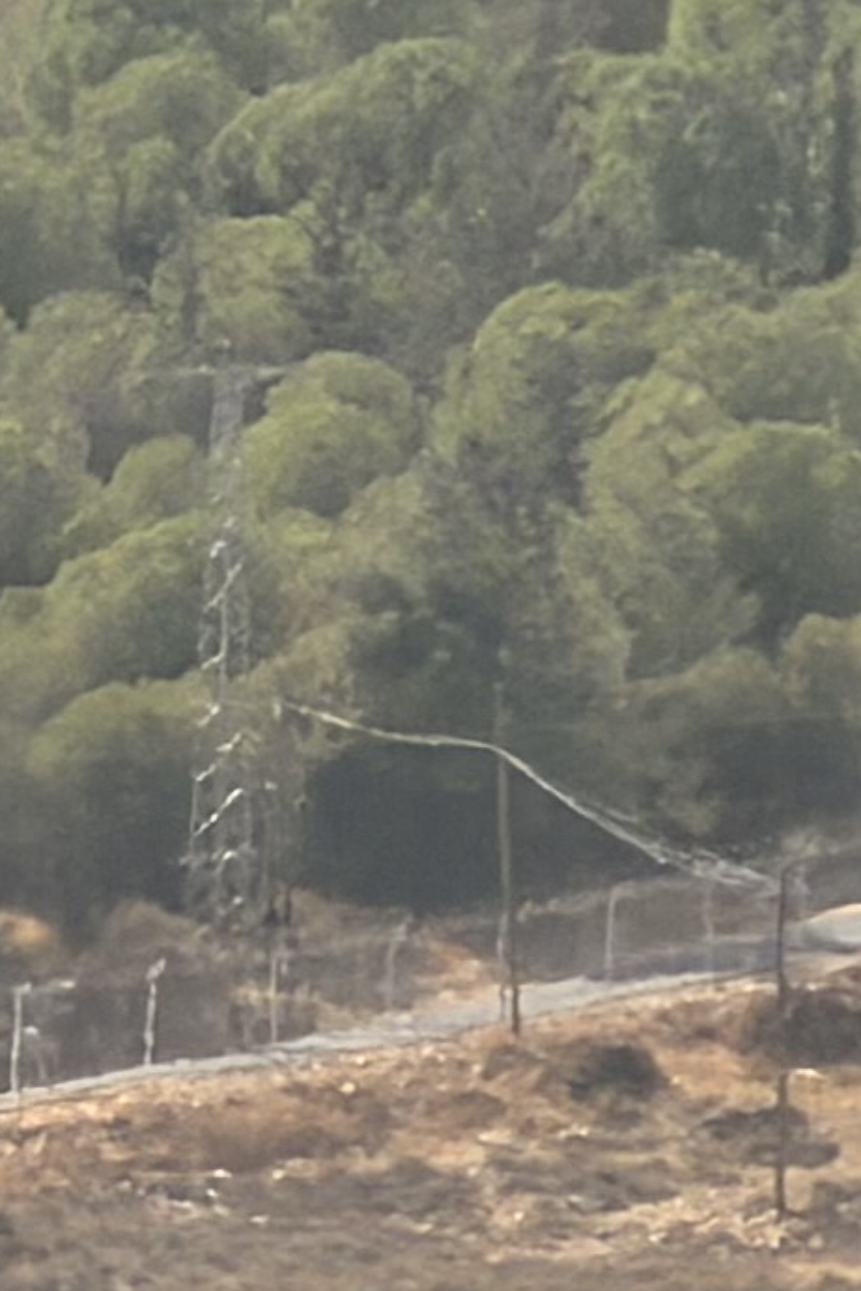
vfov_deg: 1.7
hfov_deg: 1.1
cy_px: 2225
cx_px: -1401
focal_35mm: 1213
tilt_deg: -3.1
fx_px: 43491
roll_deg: -2.9
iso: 40
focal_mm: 16.89
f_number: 2.8
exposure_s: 1/639
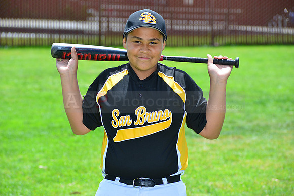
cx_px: 147
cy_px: 98
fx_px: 1184
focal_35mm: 145
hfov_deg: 14.2
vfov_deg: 9.5
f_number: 8
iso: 200
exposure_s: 1/200
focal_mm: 145
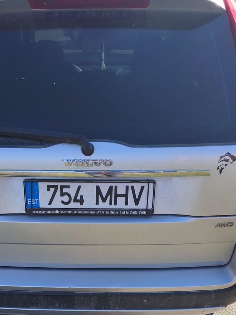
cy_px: 303
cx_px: 96
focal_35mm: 45
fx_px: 409
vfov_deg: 38.2
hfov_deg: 32.1
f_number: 1.7
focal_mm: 5.35
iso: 80
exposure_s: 1/1512
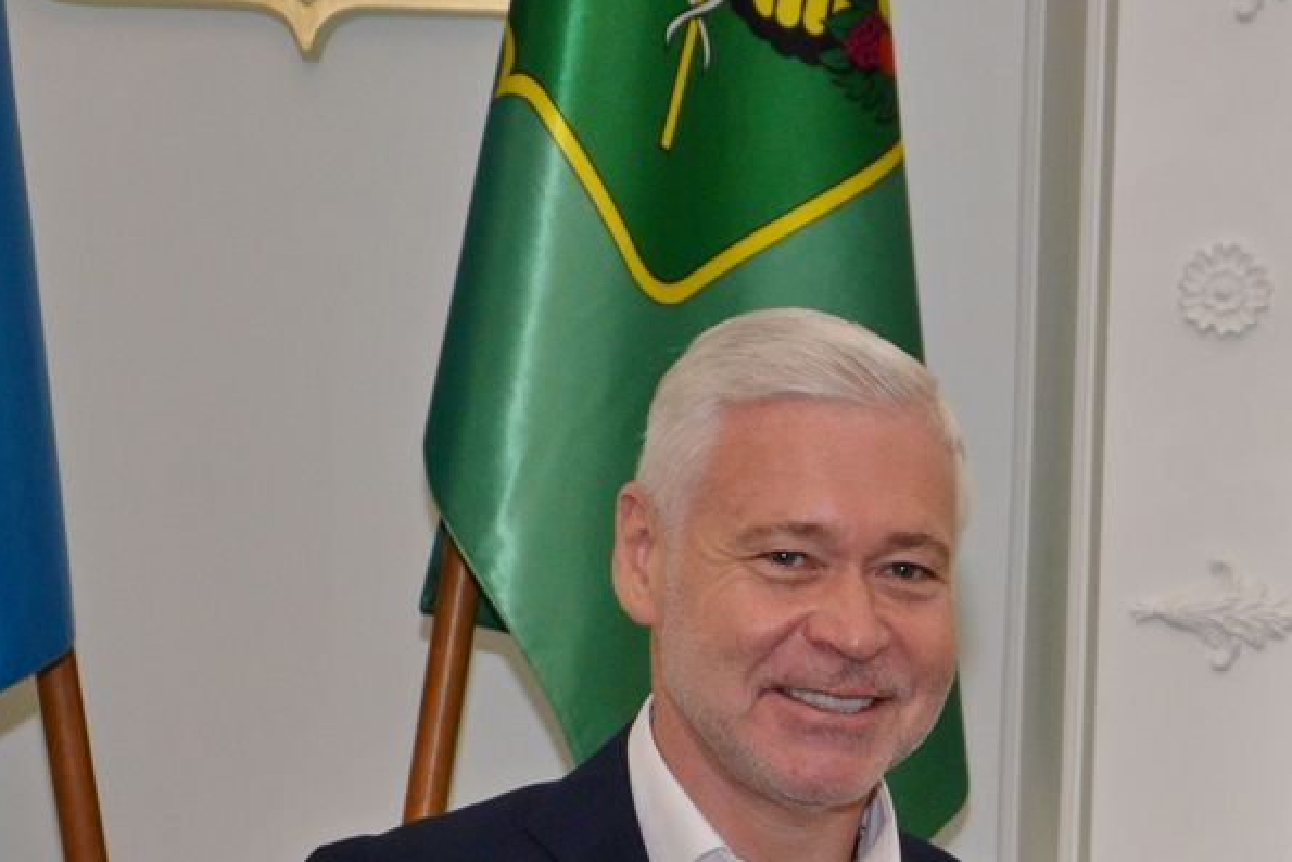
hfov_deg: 12.1
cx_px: 1214
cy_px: 1000
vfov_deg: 8.1
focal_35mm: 169
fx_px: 6066
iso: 800
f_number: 4.8
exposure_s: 1/250
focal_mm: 48
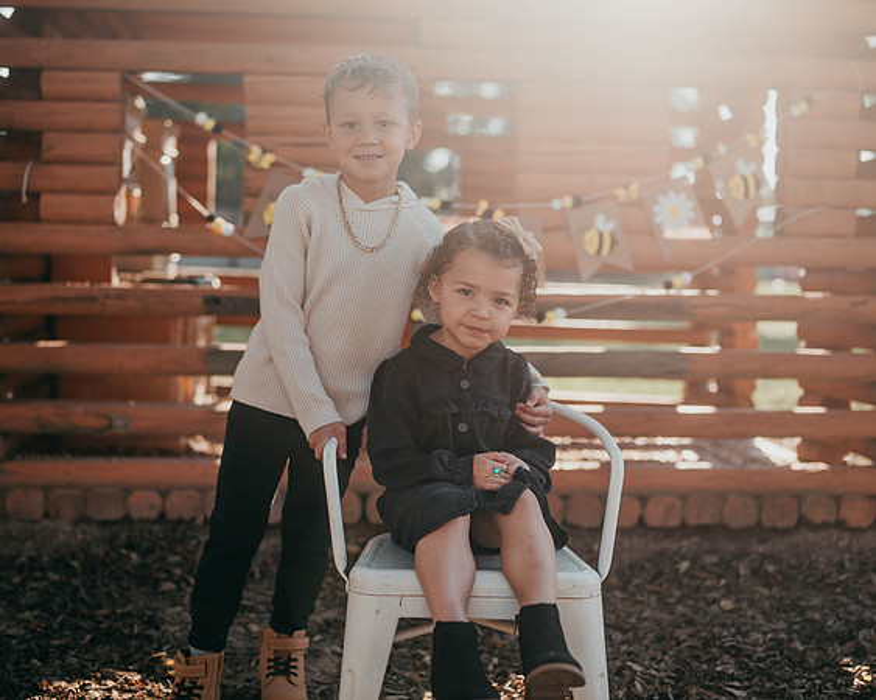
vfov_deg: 35.0
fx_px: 1111
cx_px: 430
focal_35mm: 43
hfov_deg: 43.0
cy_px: 350
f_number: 1.6
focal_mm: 35
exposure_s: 1/1600
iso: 64
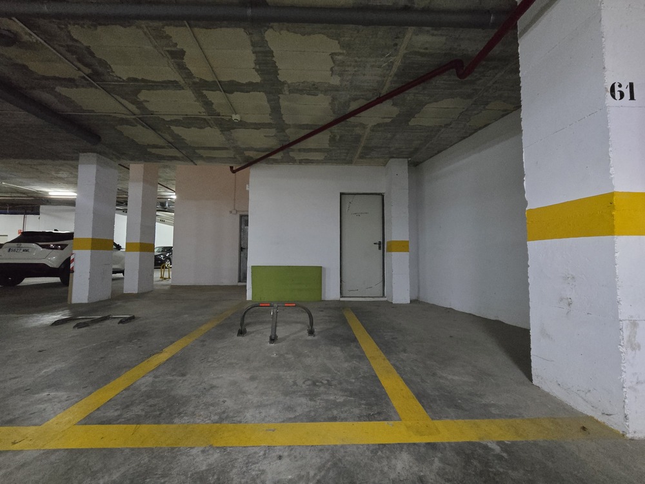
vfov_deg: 89.9
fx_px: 242
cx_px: 322
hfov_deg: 106.2
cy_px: 242
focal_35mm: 13
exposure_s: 1/25
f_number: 2.2
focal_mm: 2.2
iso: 1600
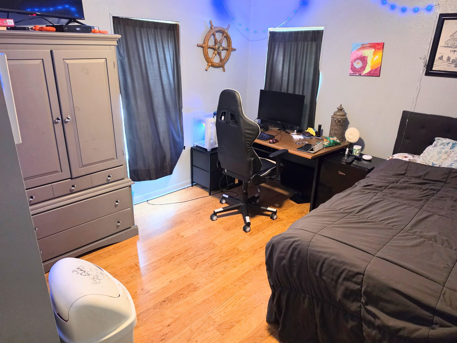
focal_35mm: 23
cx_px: 228
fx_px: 304
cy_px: 172
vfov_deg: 58.9
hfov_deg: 73.9
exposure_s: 1/60
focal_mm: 6.5
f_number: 1.4
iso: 800
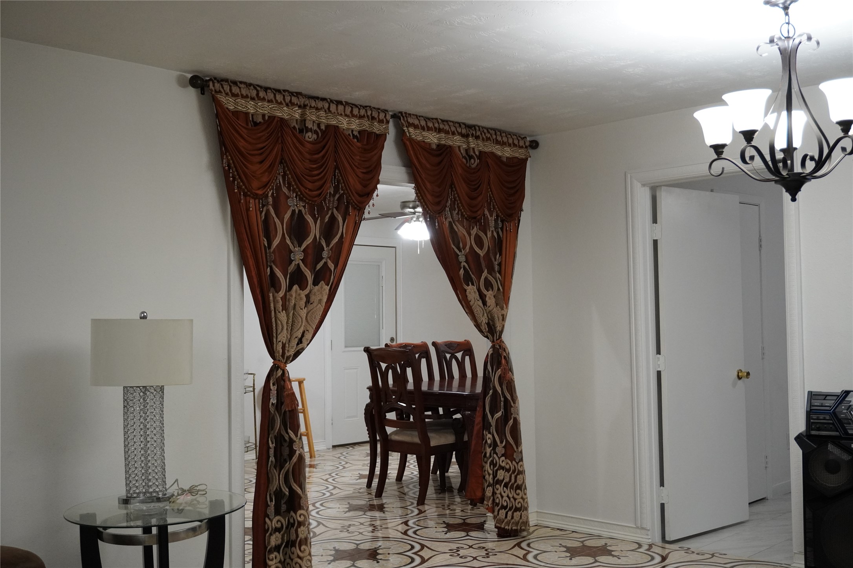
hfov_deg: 47.9
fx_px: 960
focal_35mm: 40
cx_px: 426
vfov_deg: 33.0
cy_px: 284
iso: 2000
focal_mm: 27
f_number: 4.5
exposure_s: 1/160
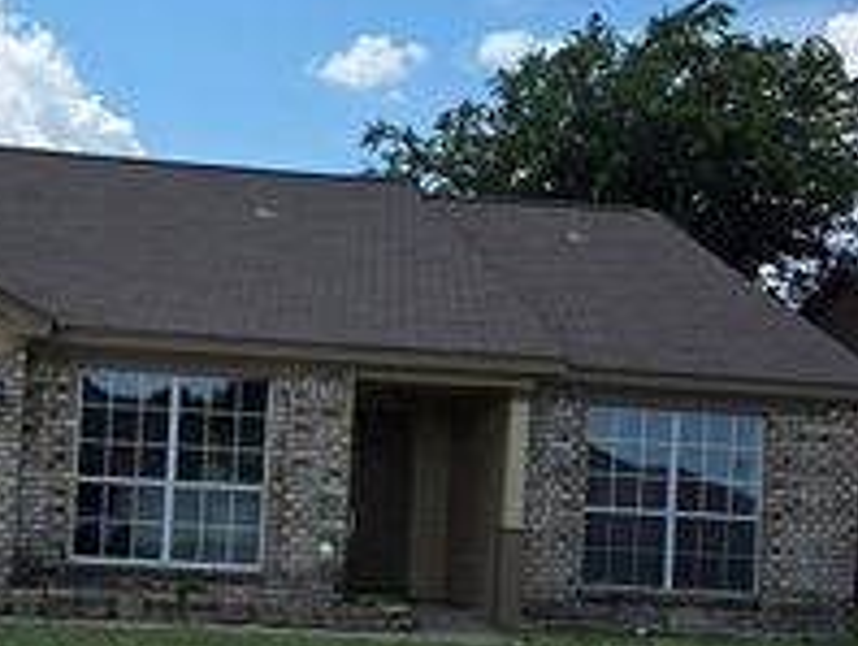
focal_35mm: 58
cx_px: 147
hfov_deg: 32.1
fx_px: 1439
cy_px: 449
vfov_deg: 25.1
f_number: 1.7
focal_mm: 6.3
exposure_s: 1/6574
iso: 80
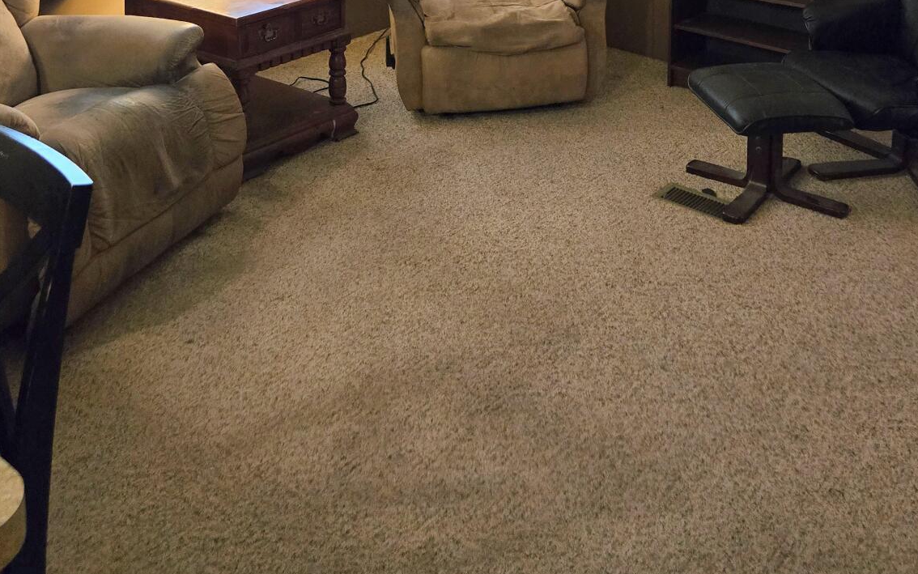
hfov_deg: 46.2
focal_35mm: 43
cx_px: 488
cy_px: -178
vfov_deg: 25.6
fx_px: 1076
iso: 500
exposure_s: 1/120
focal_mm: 5.4
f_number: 1.8
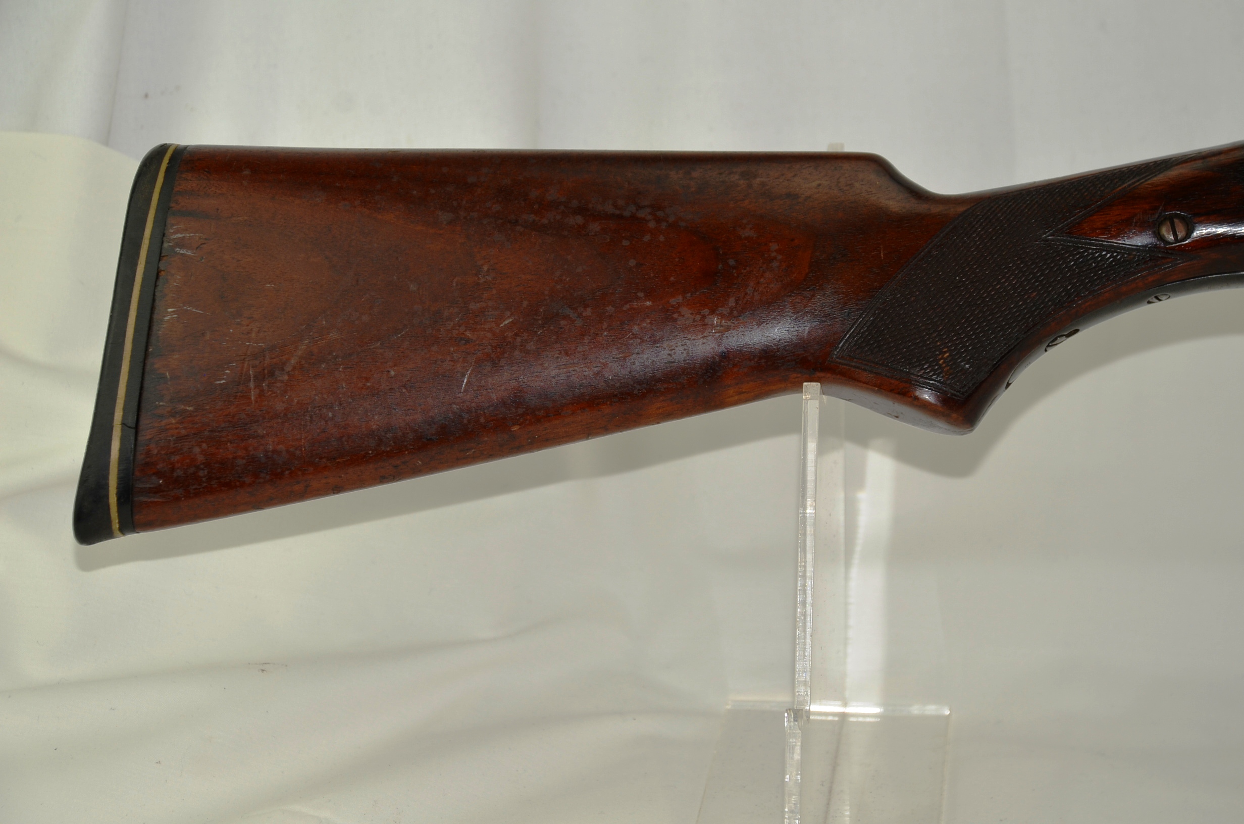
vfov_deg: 13.8
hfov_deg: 20.7
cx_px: 622
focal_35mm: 99
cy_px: 412
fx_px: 3414
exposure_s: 1/125
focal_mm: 66
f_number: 5.3
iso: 200
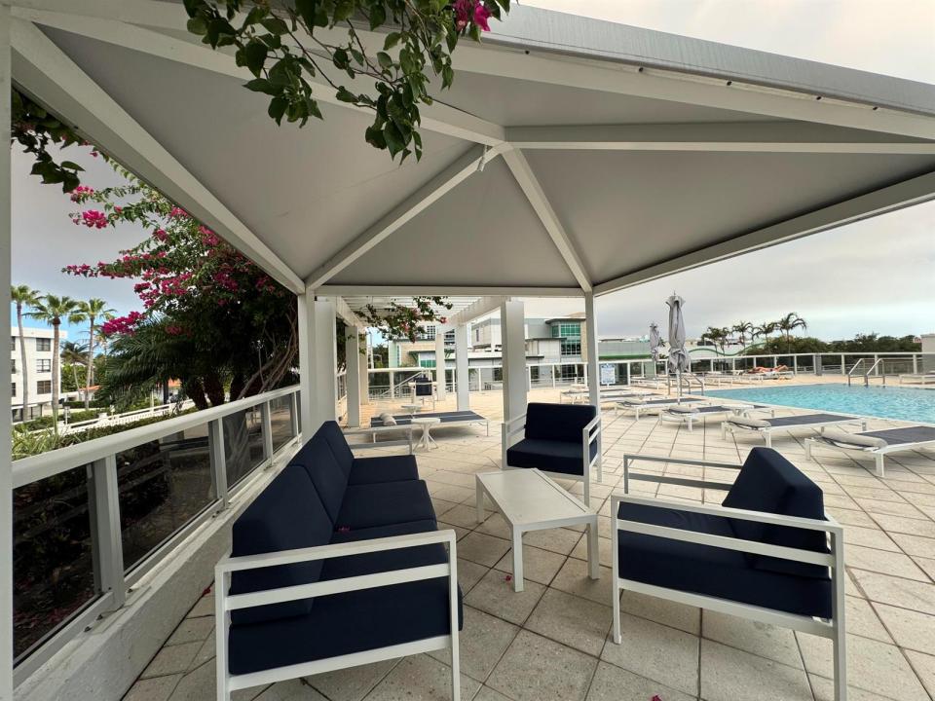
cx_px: 468
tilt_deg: +0.9
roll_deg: +1.2
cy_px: 350
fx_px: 378
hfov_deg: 102.1
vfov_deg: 85.7
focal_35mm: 14
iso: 40
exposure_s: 1/669
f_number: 2.2
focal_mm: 2.22
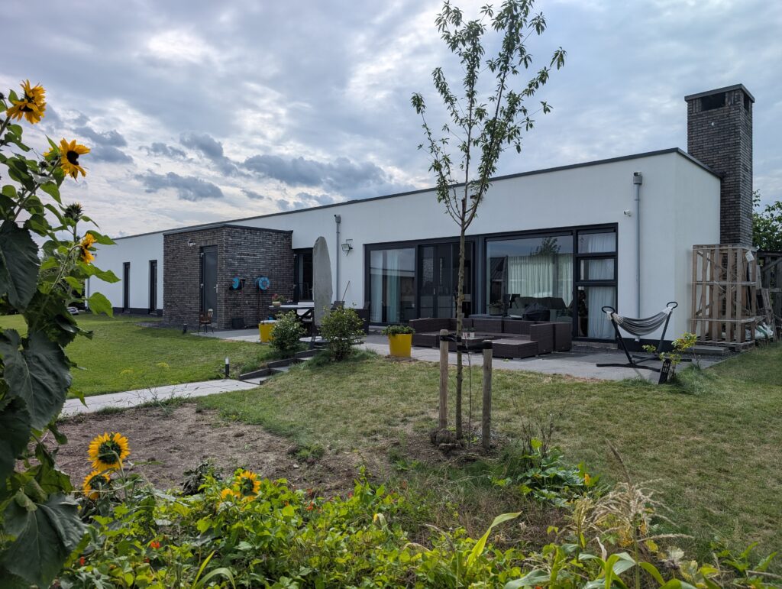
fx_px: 543
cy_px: 294
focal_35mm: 24
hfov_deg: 71.5
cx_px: 391
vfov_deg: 56.9
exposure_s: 1/2404
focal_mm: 6.9
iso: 20
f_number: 1.68
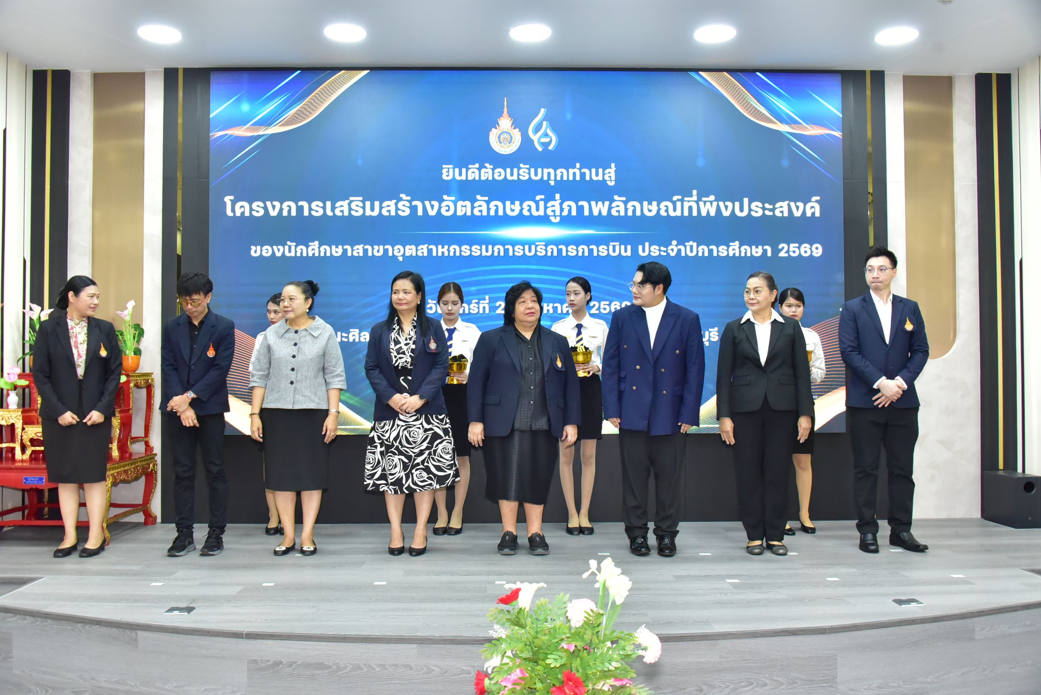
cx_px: 520
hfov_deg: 58.7
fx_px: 926
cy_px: 348
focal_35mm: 32
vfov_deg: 41.2
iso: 4000
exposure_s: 1/200
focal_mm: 32
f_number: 5.6
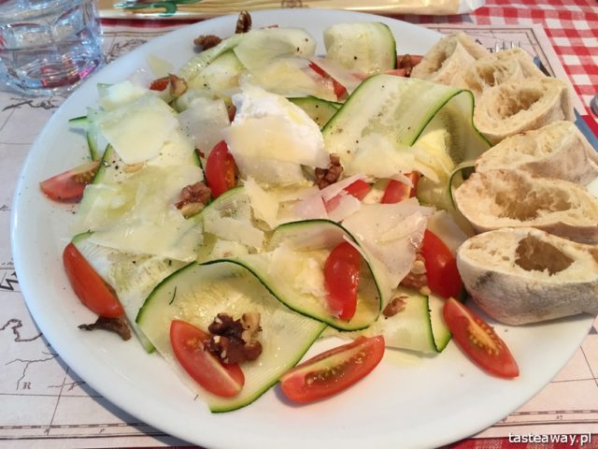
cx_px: 299
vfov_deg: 48.2
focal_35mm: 29
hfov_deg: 61.7
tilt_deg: -51.6
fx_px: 501
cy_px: 224
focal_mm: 4.15
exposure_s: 1/30
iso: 100
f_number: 2.2
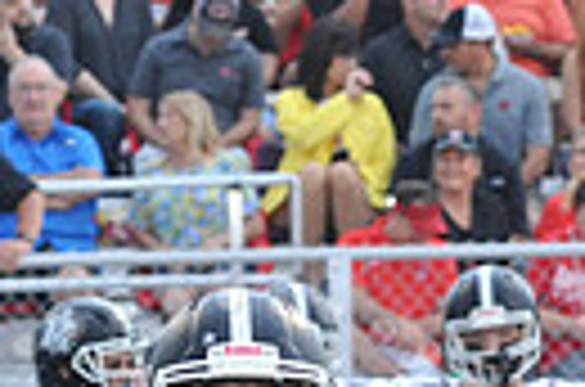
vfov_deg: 2.1
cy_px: 711
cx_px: 220
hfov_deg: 3.2
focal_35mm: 649
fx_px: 10521
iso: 3200
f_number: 6.3
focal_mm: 145
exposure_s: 1/250
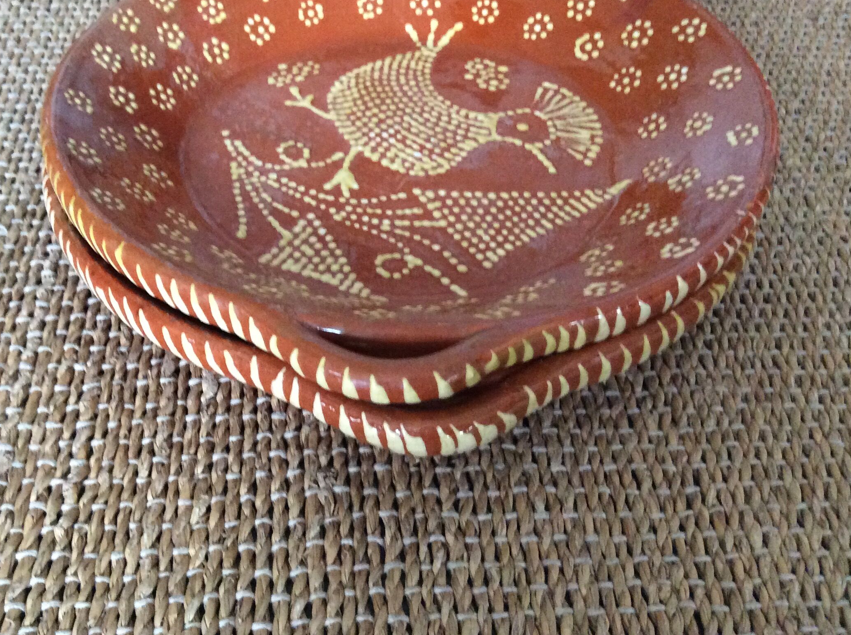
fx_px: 982
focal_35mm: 40
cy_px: 240
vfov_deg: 35.7
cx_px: 336
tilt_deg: -41.6
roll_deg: +0.8
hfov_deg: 46.6
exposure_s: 1/17
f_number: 2.4
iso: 320
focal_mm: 3.3
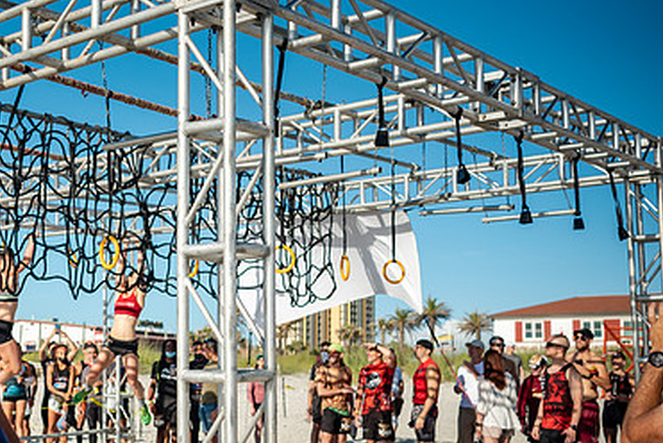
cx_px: 172
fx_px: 995
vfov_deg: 25.1
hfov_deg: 36.1
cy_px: 249
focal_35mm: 54
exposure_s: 1/4000
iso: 400
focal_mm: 32
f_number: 2.8
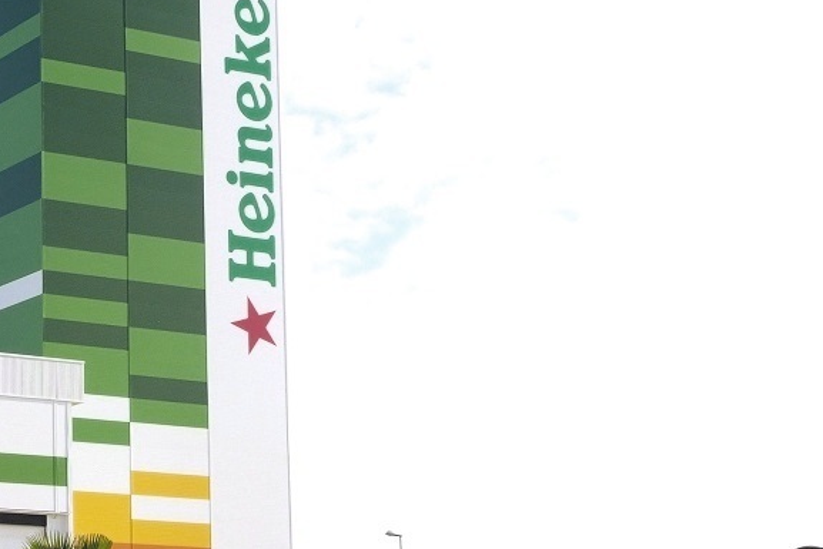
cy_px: 332
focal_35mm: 93
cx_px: 34
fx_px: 2126
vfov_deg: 14.7
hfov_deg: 21.3
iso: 400
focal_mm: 28
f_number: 11
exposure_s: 1/125
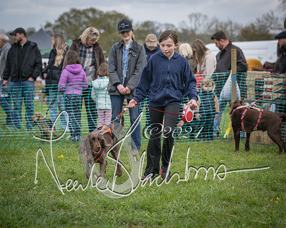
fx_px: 962
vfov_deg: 13.5
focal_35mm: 114
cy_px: 114
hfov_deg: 16.9
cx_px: 143
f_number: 4
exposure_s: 1/2000
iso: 400
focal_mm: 101
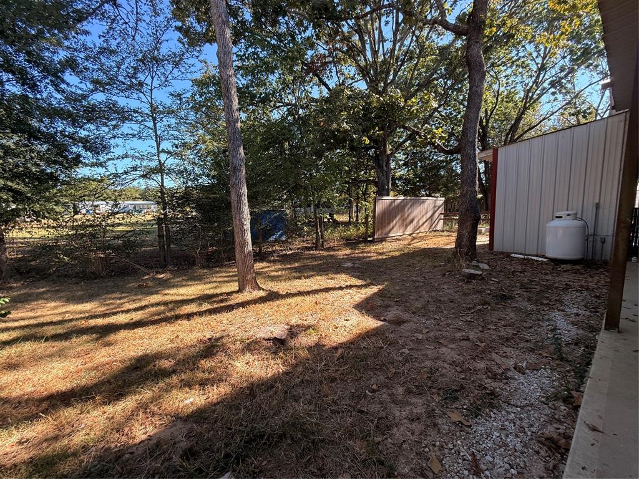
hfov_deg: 102.1
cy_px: 240
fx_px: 258
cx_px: 320
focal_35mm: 14
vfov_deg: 85.7
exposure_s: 1/237
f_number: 2.2
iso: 50
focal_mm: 2.22
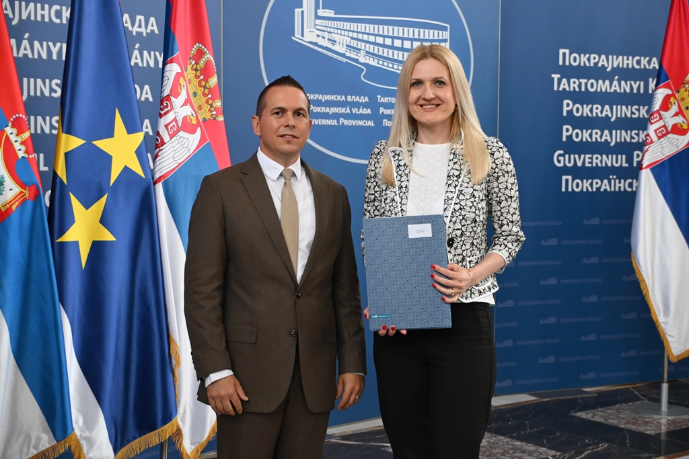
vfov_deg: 22.6
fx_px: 1148
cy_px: 230
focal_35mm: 60
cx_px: 344
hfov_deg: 33.4
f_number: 4.5
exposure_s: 1/125
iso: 2000
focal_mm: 40
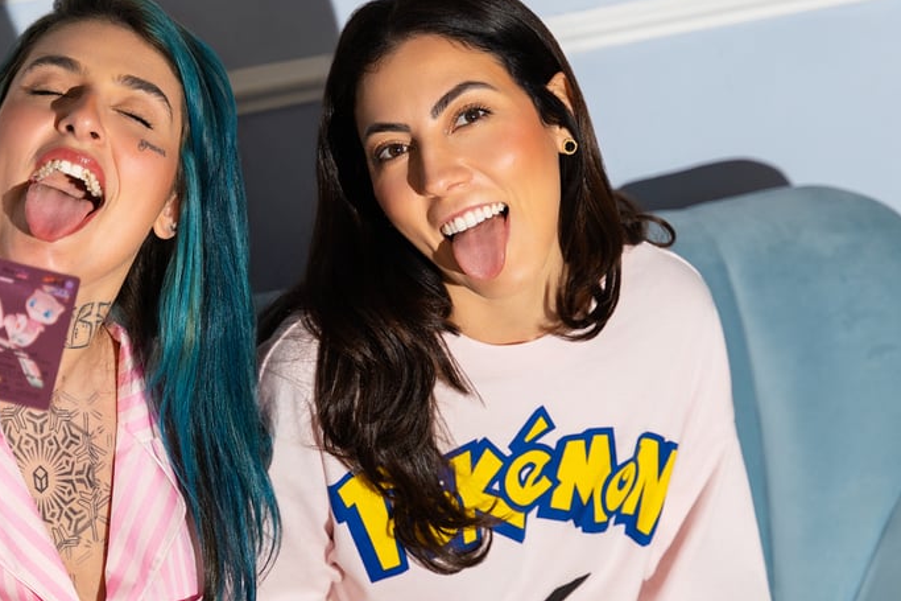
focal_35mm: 120
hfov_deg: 17.0
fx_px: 3002
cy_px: 426
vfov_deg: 11.4
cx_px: 311
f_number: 2.8
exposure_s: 1/250
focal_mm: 64
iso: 250
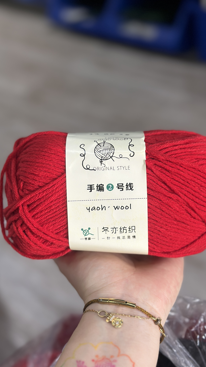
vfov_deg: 39.2
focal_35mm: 53
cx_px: 117
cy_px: 184
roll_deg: +10.3
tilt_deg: -36.0
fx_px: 515
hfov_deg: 22.6
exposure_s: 1/75
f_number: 1.78
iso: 125
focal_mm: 6.86
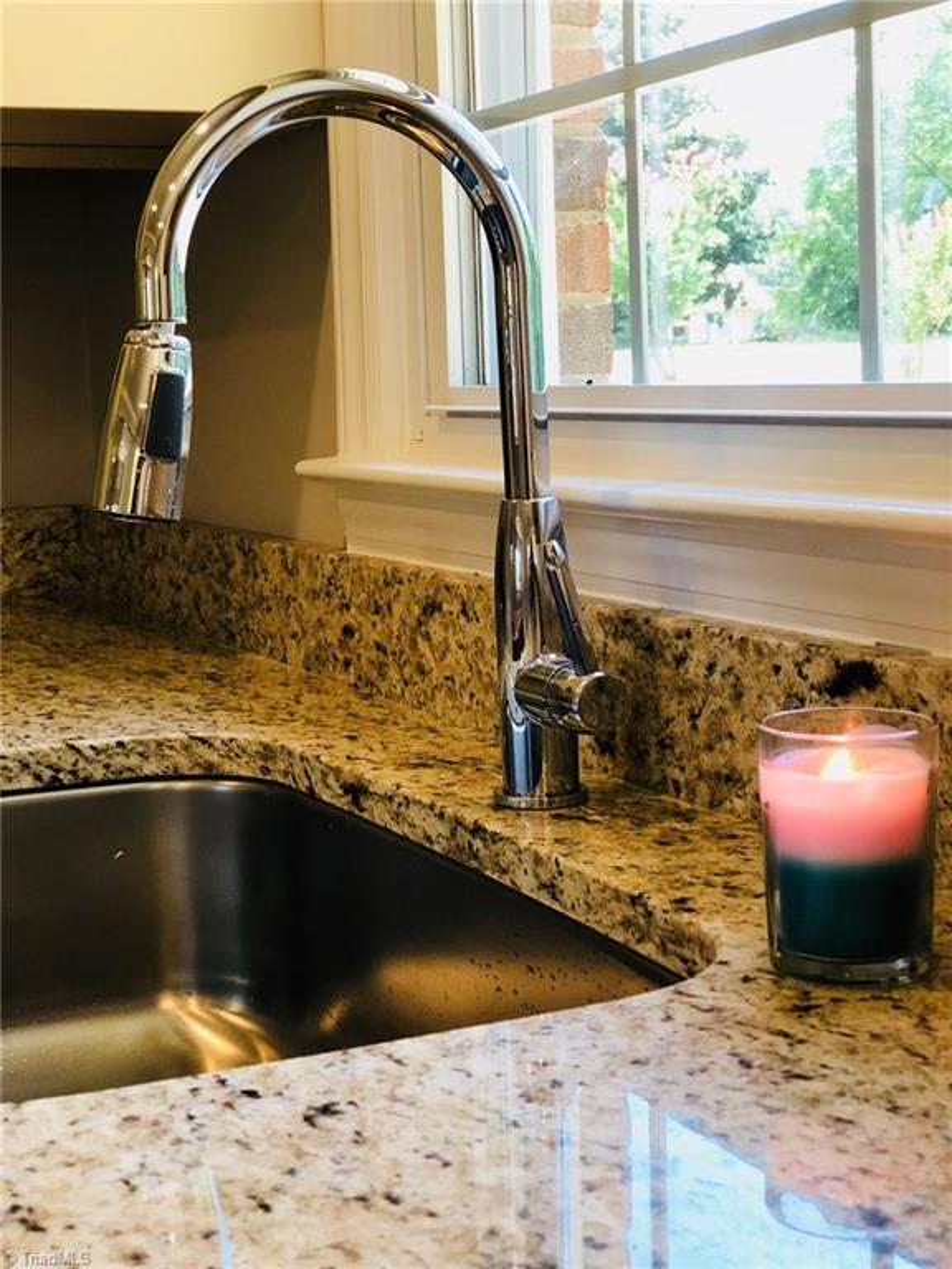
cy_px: 634
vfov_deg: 33.8
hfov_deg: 25.7
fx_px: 2090
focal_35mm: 57
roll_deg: +1.7
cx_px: 476
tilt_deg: -6.1
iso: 125
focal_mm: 6.6
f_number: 2.8
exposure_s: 1/60
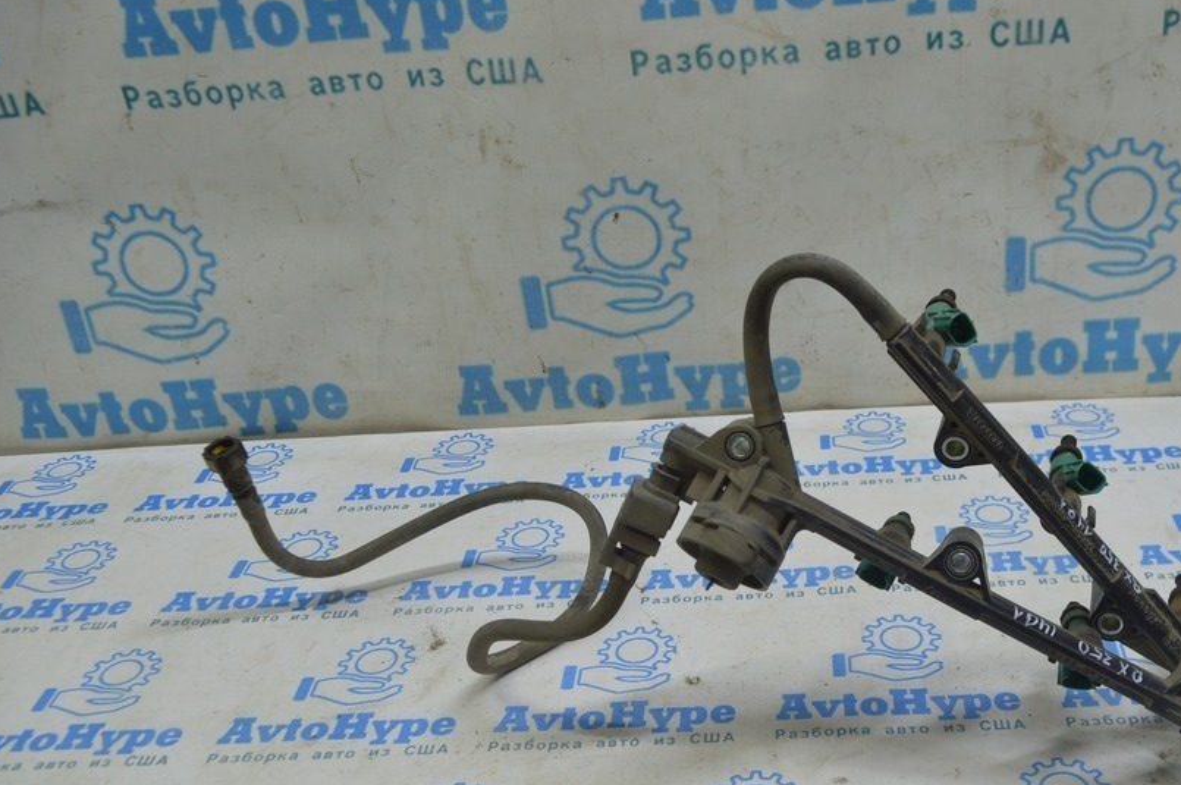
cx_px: 744
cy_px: 466
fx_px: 1376
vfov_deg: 31.7
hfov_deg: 46.0
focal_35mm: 42
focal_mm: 22
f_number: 5.6
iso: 400
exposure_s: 1/40
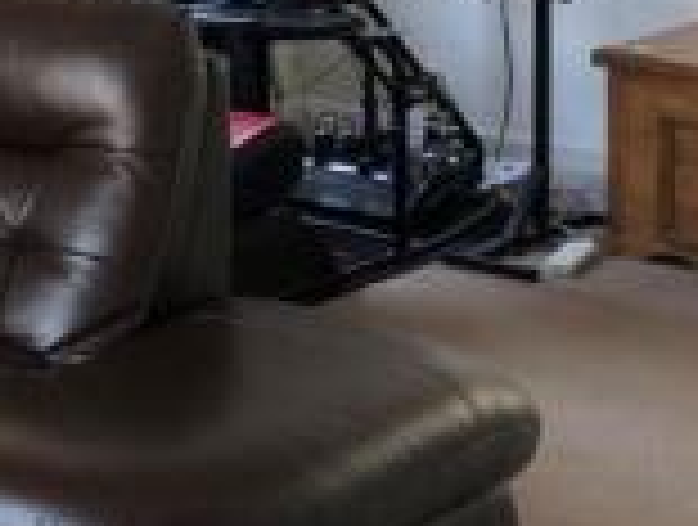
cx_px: -570
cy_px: -200
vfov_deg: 13.5
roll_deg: +1.7
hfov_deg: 15.8
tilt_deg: -3.8
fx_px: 2122
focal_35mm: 105
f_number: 1.8
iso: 40
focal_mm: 3.99
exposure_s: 1/15
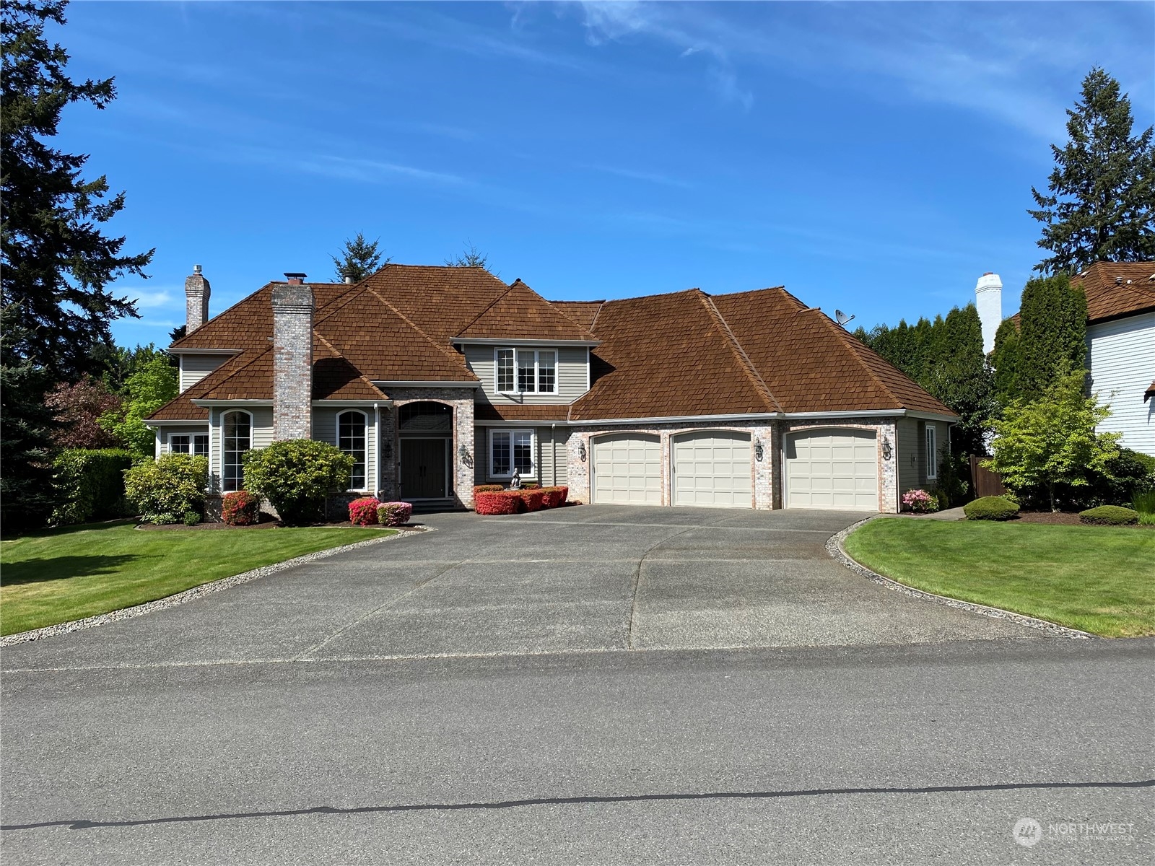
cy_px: 433
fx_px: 868
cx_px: 578
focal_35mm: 26
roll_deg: -0.1
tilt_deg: +2.3
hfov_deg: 67.3
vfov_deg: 53.1
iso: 32
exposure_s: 1/2513
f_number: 1.8
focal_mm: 4.25
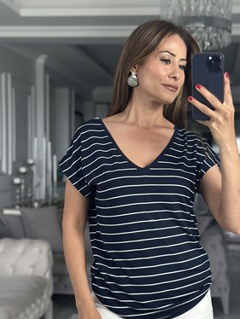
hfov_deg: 22.6
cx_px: 150
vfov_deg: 29.7
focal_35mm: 65
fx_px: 600
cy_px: 191
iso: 125
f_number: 1.78
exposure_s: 1/93
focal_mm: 6.86
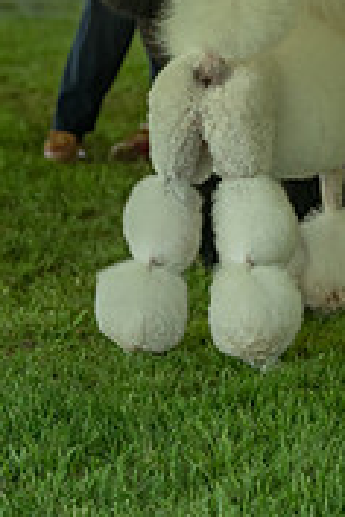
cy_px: -38
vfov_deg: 8.1
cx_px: 295
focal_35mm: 254
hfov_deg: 5.4
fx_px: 3651
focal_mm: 100
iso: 2000
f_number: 4
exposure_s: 1/1000
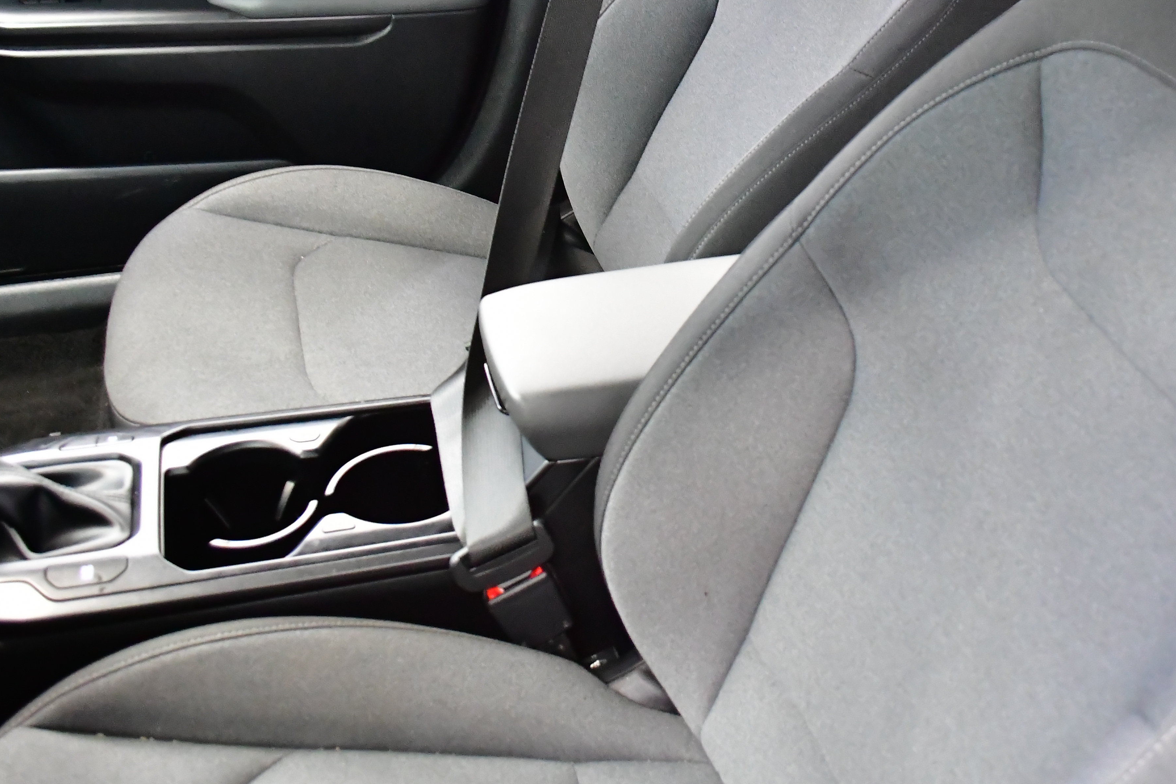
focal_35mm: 42
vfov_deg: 31.4
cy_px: 201
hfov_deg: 45.7
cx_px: 782
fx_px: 1372
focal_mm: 18
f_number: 4
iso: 5600
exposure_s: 1/40
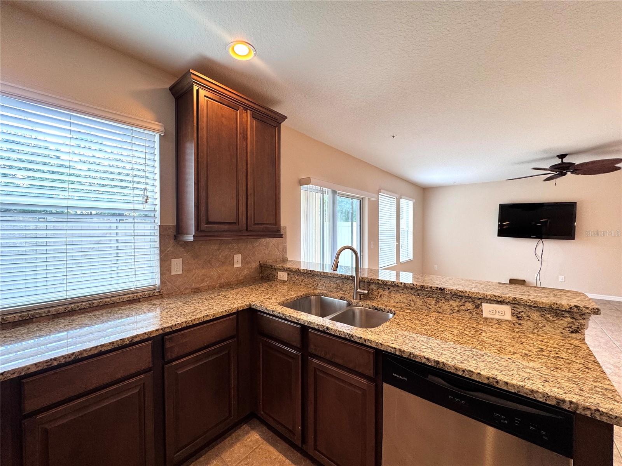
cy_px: 233
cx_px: 311
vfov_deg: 85.7
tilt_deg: -1.3
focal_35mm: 14
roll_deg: -0.3
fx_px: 252
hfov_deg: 102.1
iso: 160
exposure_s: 1/120
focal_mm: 2.22
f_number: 2.2
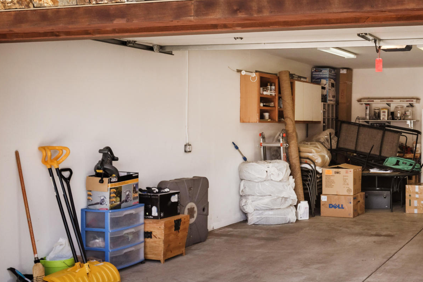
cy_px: 107
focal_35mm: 50
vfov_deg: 26.9
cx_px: 361
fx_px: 588
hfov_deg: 37.6
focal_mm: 20
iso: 640
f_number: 7.1
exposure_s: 1/60
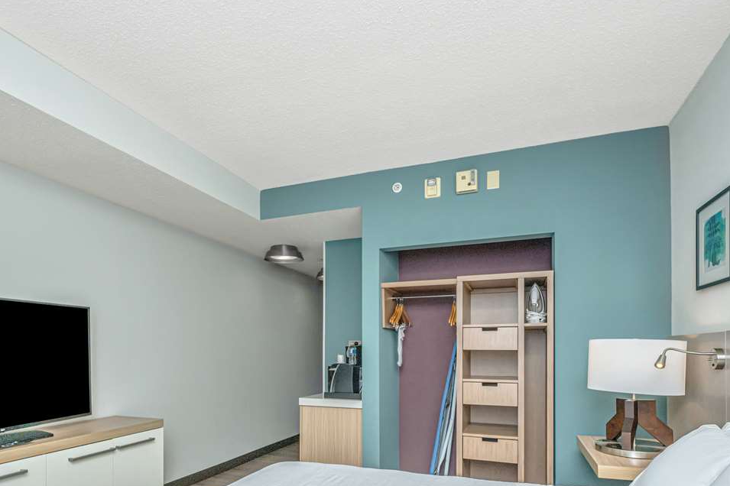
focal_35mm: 22
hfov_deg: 78.0
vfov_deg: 55.1
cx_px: 303
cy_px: 350
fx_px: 446
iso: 400
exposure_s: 1/200
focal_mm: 14
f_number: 9
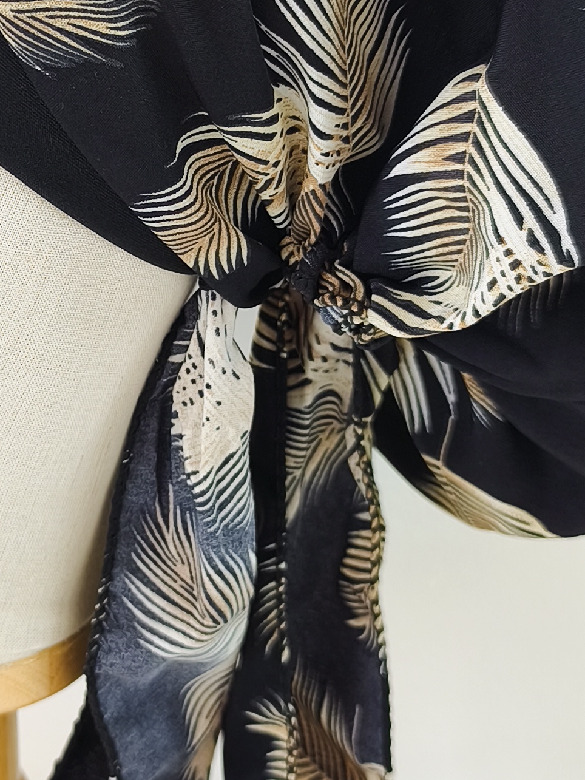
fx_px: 1645
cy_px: 312
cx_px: 32
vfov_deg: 26.6
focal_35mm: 73
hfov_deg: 19.7
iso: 100
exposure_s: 1/60
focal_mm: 6.14
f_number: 1.65
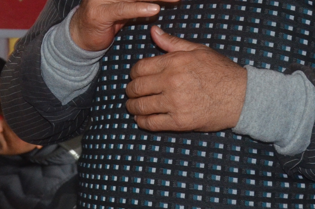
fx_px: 1056
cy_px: -29
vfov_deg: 11.1
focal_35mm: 121
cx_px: -22
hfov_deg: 16.5
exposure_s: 1/60
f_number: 3.8
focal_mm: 21
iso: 800
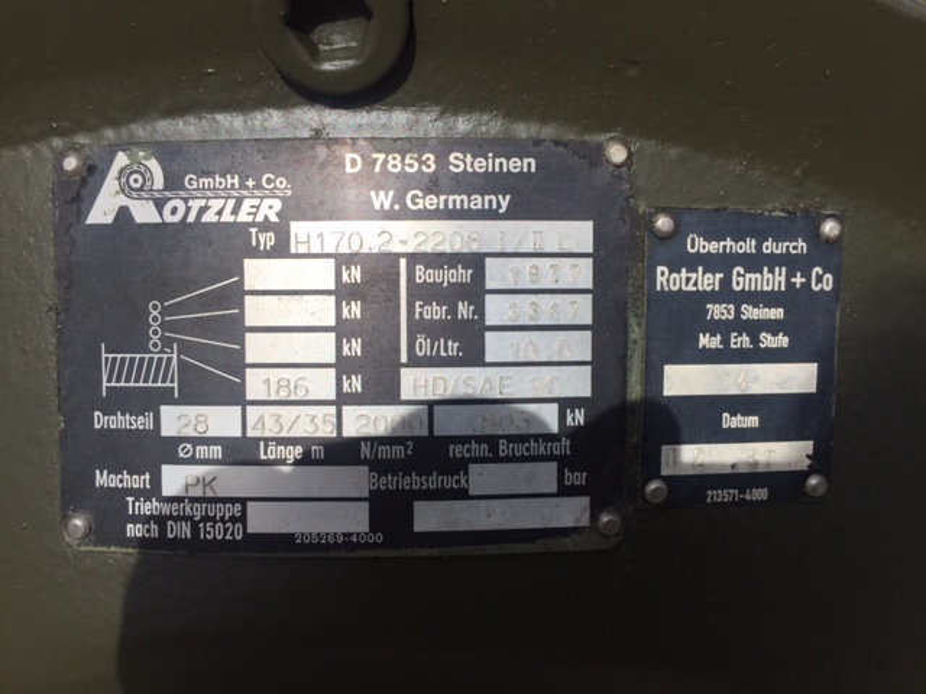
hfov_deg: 61.7
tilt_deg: -37.2
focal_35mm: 29
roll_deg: -1.5
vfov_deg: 48.2
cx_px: 463
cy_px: 347
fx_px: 776
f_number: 2.2
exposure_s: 1/5650
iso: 32
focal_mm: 4.15
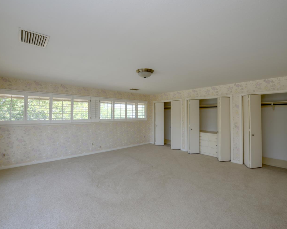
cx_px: 142
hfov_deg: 93.1
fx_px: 136
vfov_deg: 80.4
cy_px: 113
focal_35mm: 16
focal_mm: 14
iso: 400
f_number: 10
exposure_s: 1/30
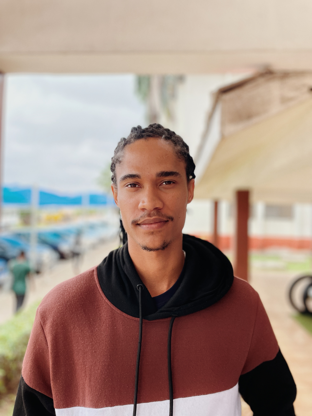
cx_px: 156
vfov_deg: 67.3
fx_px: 312
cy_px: 208
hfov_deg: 53.1
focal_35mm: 26
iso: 50
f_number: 1.6
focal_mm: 4.2
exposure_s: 1/703
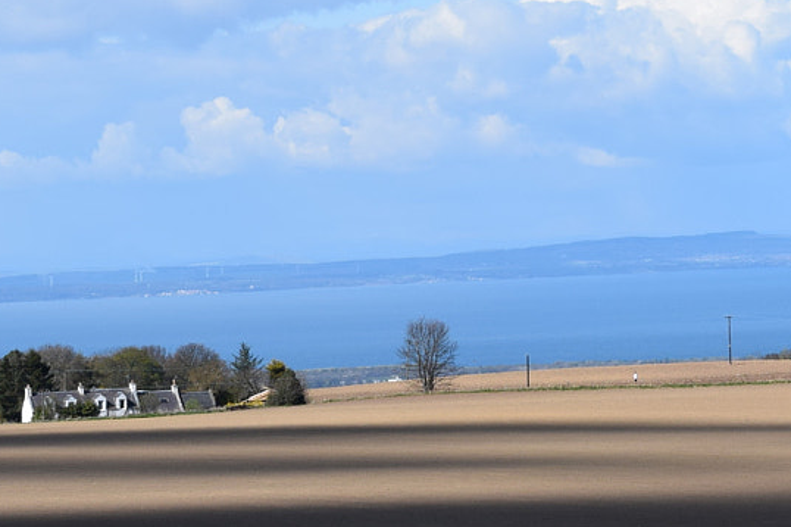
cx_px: 601
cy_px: 281
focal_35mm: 245
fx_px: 5390
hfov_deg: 8.4
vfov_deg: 5.6
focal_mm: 55
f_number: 10
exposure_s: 1/400
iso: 200
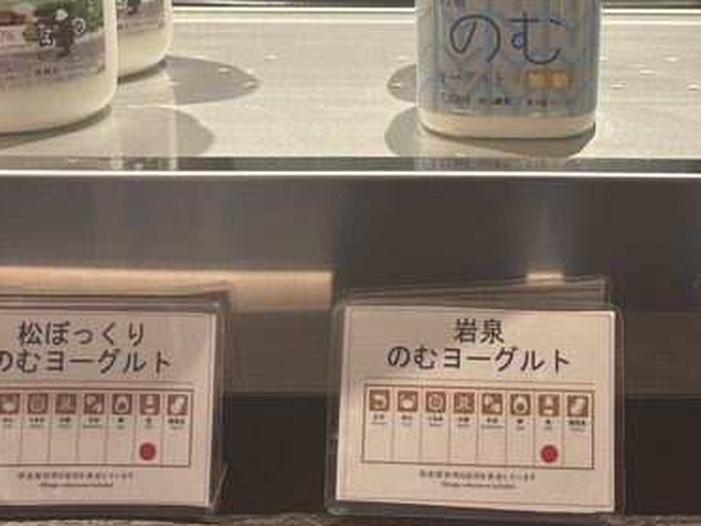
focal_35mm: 57
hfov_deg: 33.5
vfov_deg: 24.4
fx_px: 1154
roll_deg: -0.9
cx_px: 459
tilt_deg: -10.2
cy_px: -10
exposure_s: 1/50
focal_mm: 5.96
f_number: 1.6
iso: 160
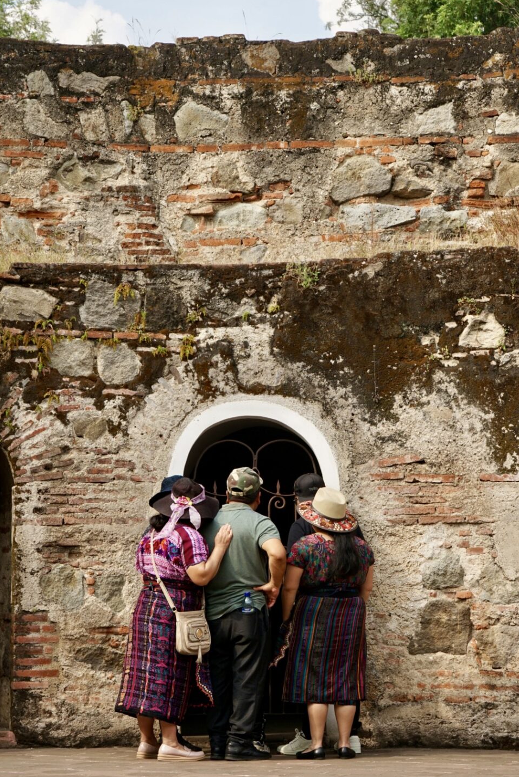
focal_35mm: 87
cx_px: 278
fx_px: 1878
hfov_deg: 15.7
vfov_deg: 23.4
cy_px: 409
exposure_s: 1/320
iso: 400
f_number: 10
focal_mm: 81
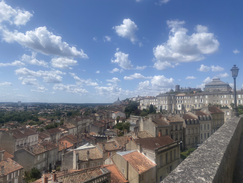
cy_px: 92
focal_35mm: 26
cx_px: 122
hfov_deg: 67.3
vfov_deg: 53.1
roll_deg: -2.3
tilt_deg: +2.6
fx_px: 183
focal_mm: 4.25
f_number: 1.8
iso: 32
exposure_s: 1/5495
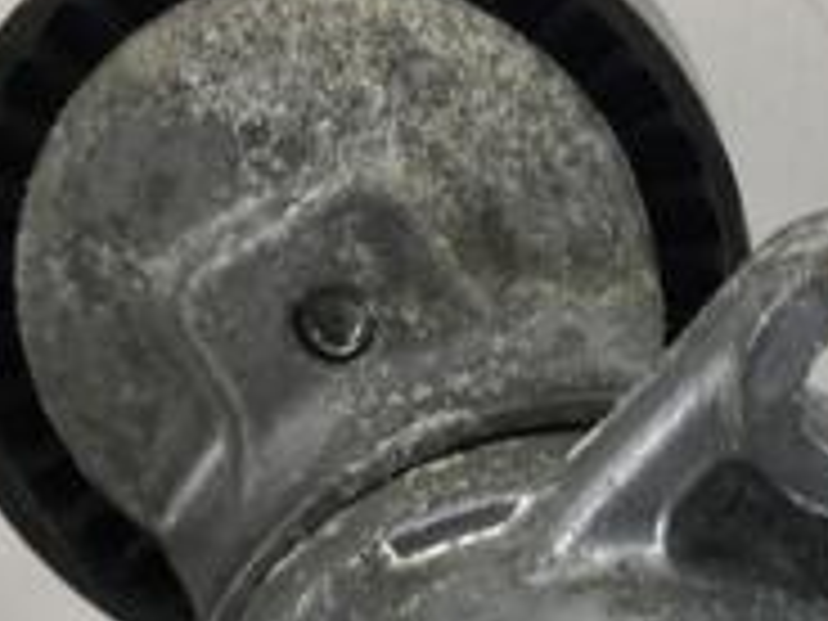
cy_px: 738
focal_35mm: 101
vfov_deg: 14.2
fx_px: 2416
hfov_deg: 19.2
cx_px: 680
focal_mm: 4.15
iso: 32
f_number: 2.2
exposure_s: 1/50
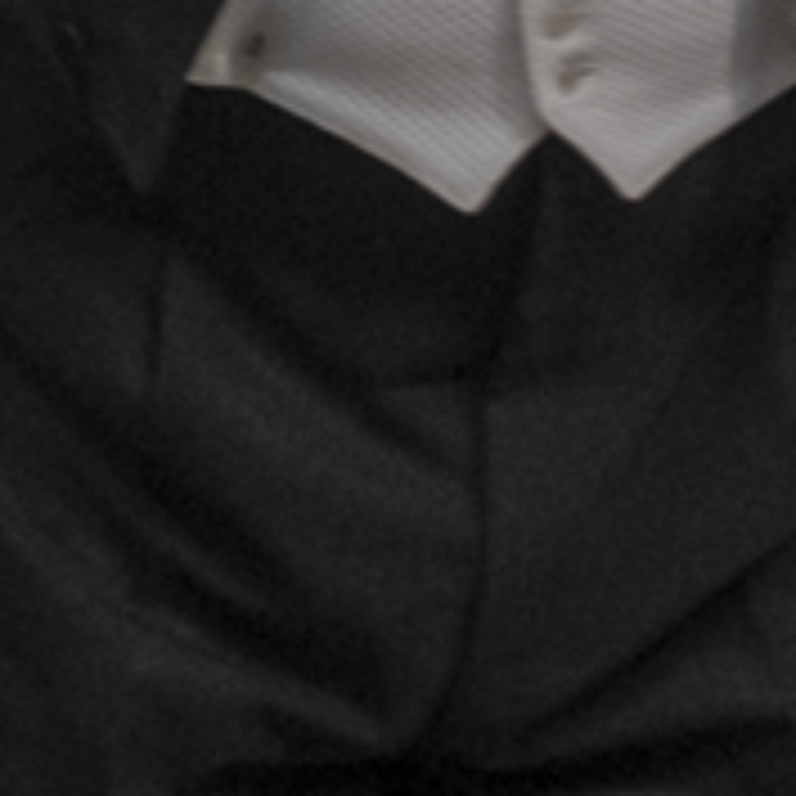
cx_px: -636
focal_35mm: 238
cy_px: 544
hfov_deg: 7.2
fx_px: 6192
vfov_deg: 7.4
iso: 2500
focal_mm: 22.3
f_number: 4
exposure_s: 1/125
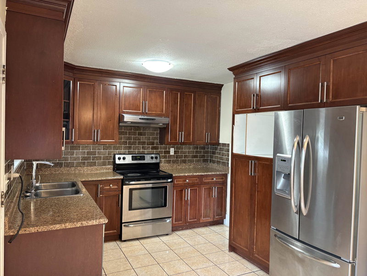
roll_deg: -1.1
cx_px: 184
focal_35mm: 26
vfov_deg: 53.1
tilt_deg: -1.8
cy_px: 138
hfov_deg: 67.3
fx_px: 276
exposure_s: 1/60
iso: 250
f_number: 1.6
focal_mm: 5.96
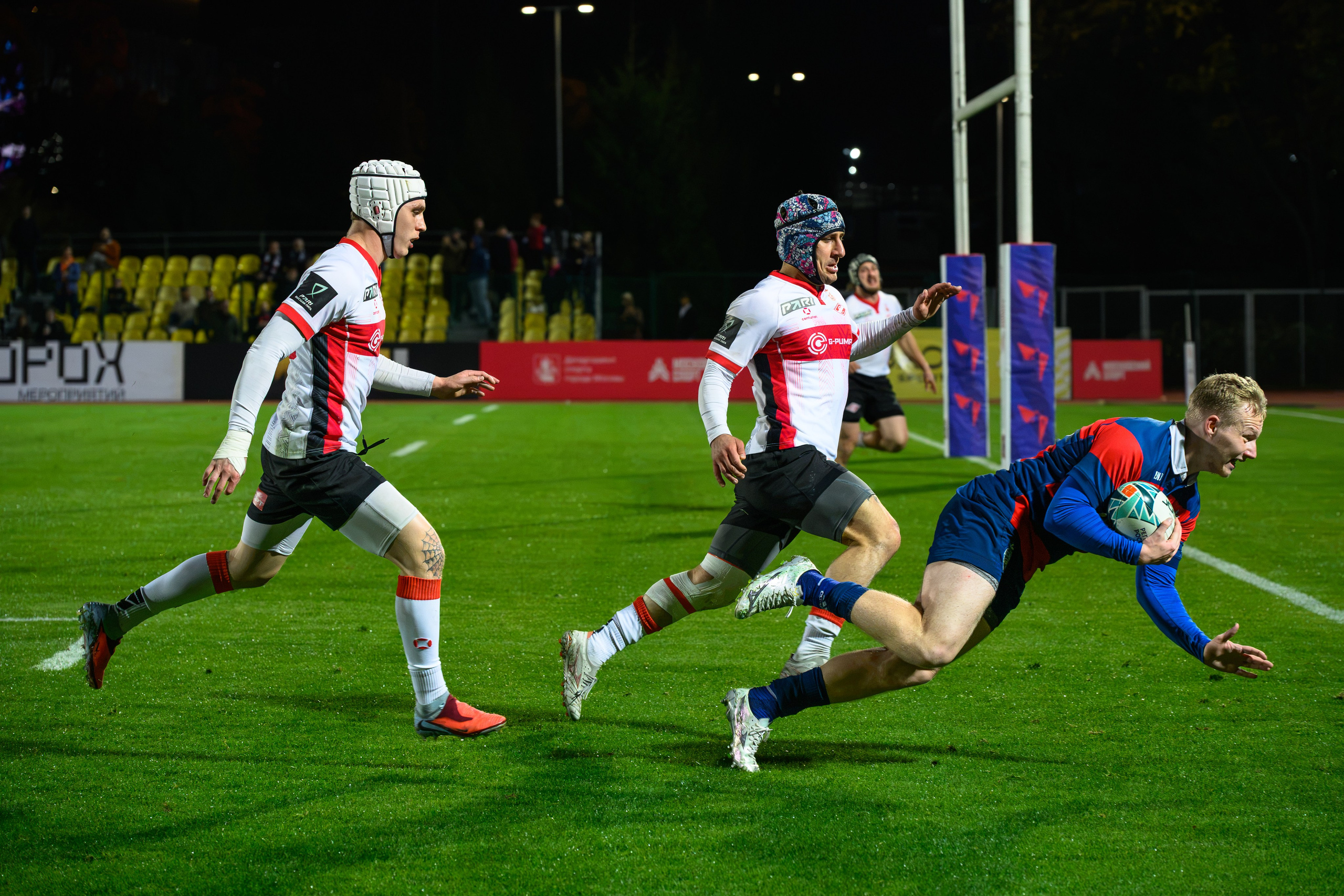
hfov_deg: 16.4
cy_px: 411
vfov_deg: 11.0
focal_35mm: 125
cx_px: 680
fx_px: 4651
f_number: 5
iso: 5000
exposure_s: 1/1600
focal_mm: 115
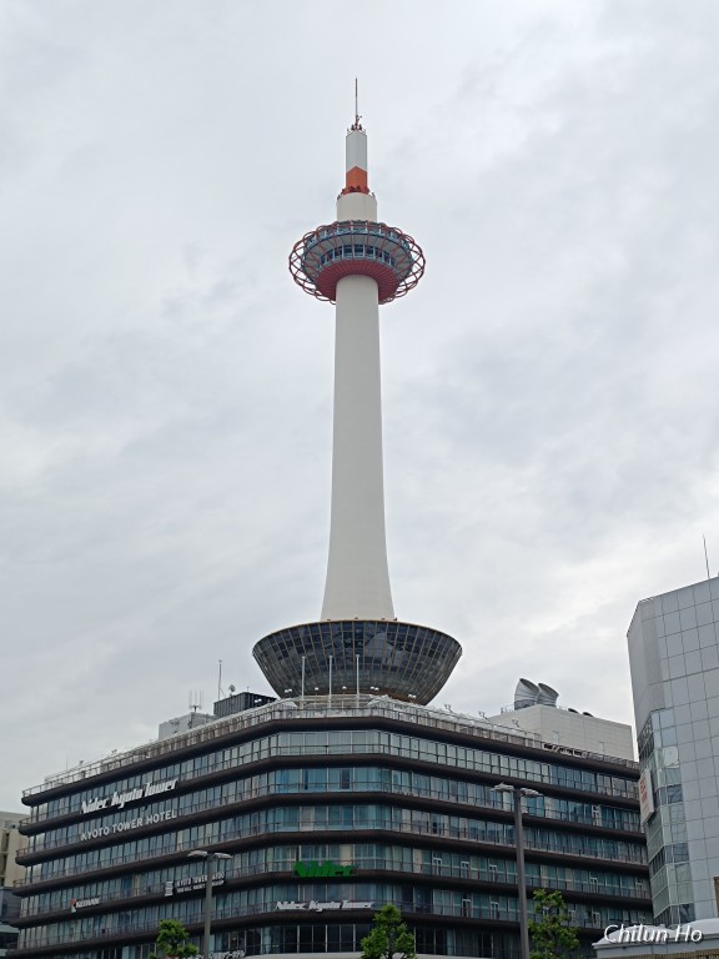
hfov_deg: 56.8
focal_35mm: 24
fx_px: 665
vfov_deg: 71.6
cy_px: 480
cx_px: 360
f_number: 1.65
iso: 51
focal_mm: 6.14
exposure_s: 1/778
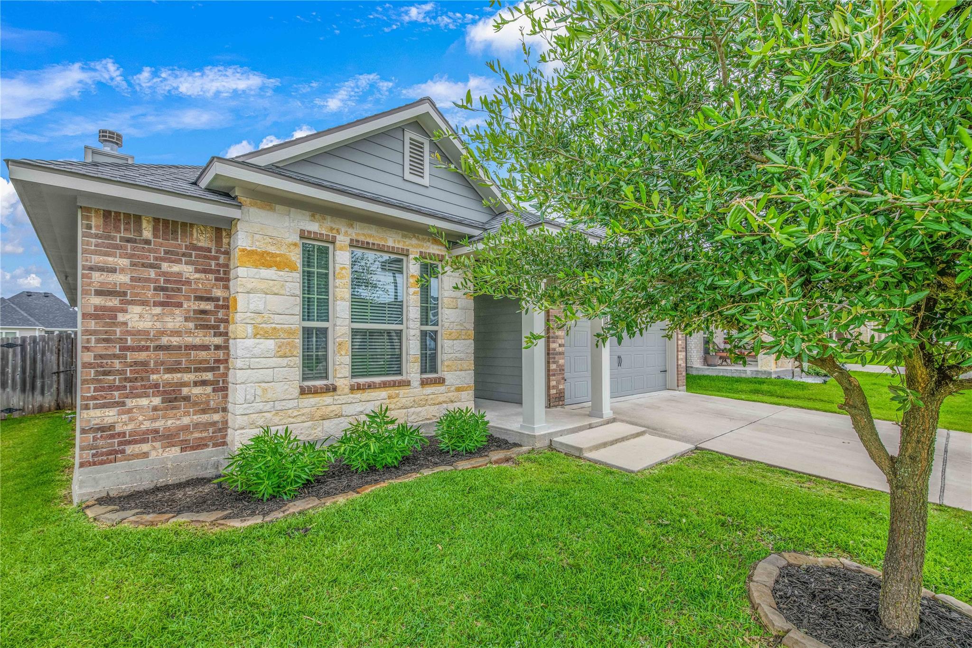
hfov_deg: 100.4
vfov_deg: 77.3
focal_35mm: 15
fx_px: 405
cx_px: 486
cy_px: 324
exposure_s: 1/100
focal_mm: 15
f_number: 7.1
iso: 100
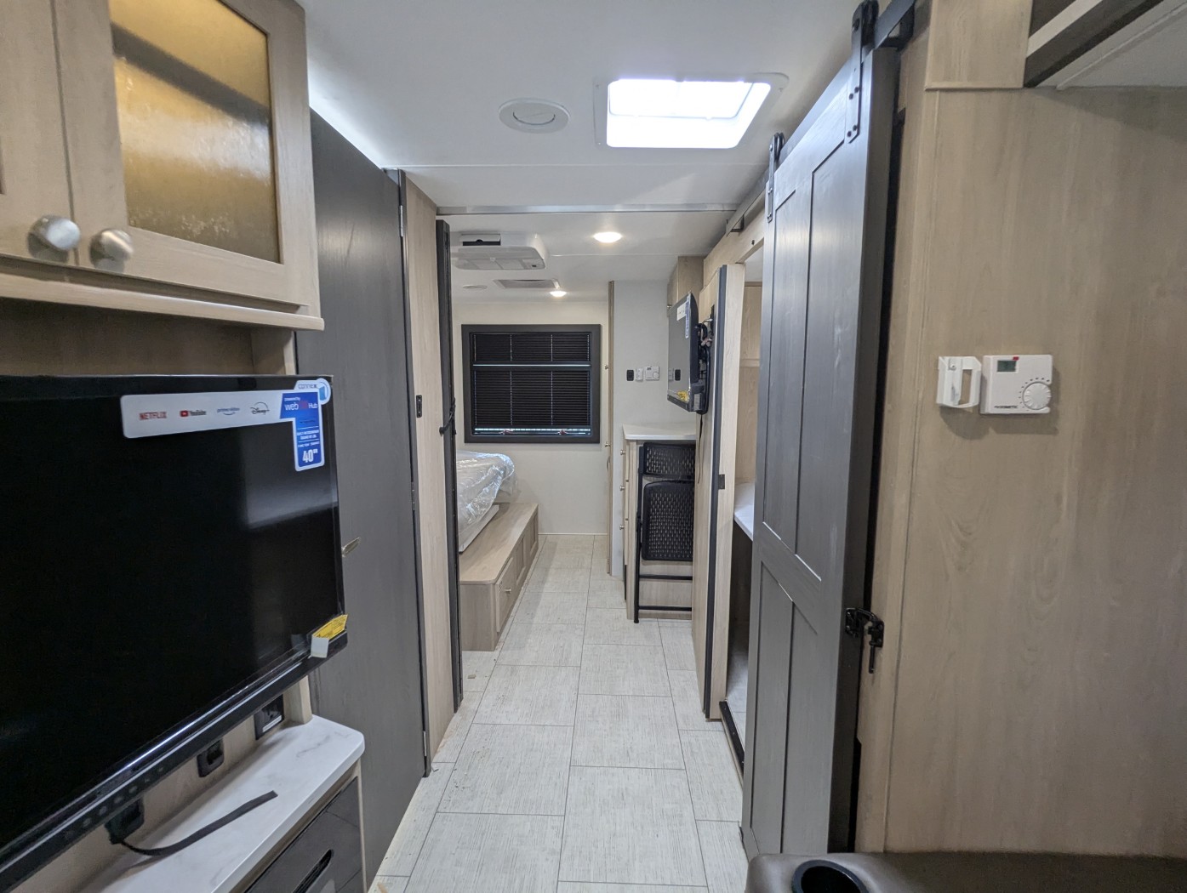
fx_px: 549
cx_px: 594
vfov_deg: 78.2
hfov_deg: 94.4
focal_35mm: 16
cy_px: 446
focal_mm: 2.35
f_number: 2.2
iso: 152
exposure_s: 1/81.6
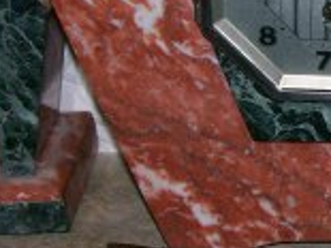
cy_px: 89
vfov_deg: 12.4
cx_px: 357
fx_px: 1137
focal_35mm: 119
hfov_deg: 16.1
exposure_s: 1/64
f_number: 2.7
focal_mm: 6
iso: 80
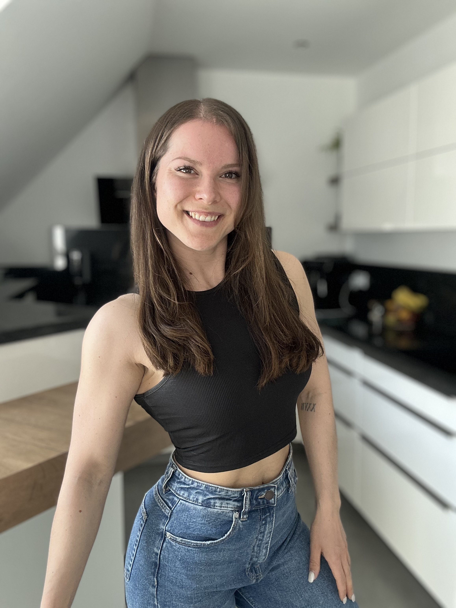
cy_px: 304
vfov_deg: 60.0
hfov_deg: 46.8
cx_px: 228
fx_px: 527
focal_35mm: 30
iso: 80
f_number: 1.9
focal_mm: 2.69
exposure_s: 1/116
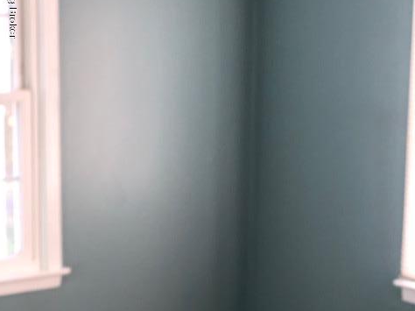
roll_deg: -1.7
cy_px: 214
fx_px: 923
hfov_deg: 25.3
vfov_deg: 19.0
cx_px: 206
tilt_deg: -10.0
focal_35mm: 77
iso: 64
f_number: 2.8
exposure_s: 1/30
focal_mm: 6.6
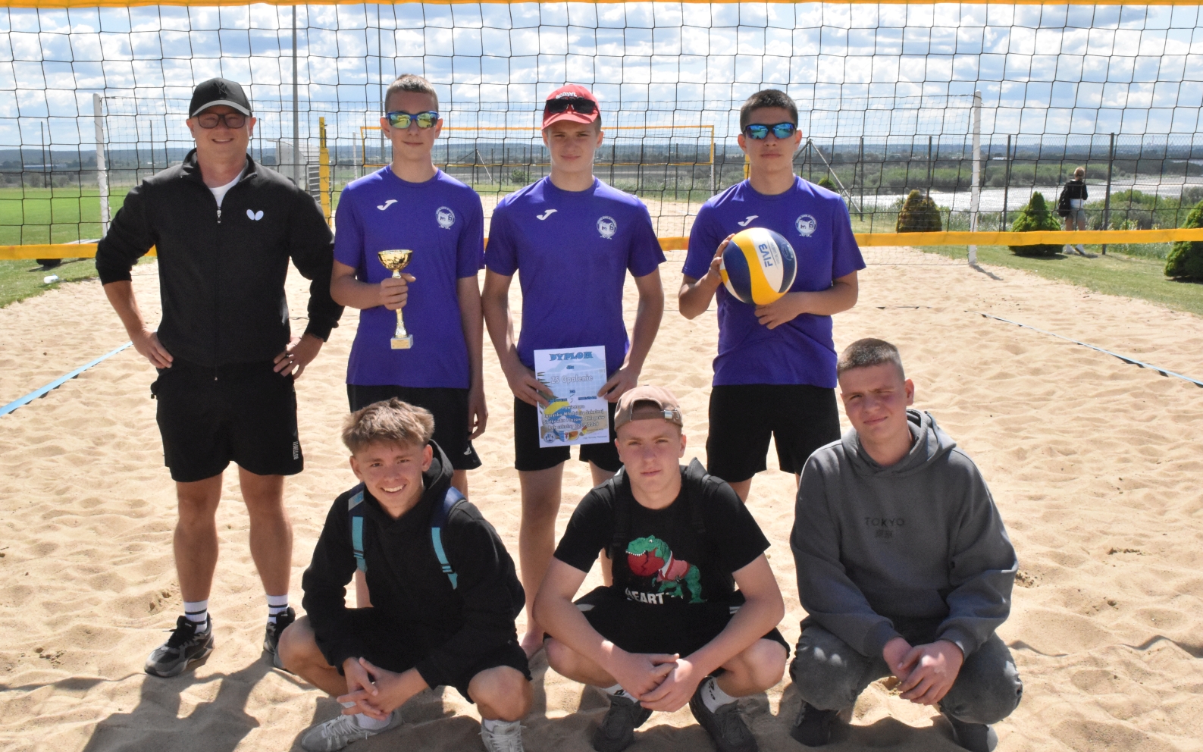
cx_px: 600
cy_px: 376
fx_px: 1213
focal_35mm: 37
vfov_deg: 34.4
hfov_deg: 52.7
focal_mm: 24
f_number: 20
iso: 5000
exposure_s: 1/1600
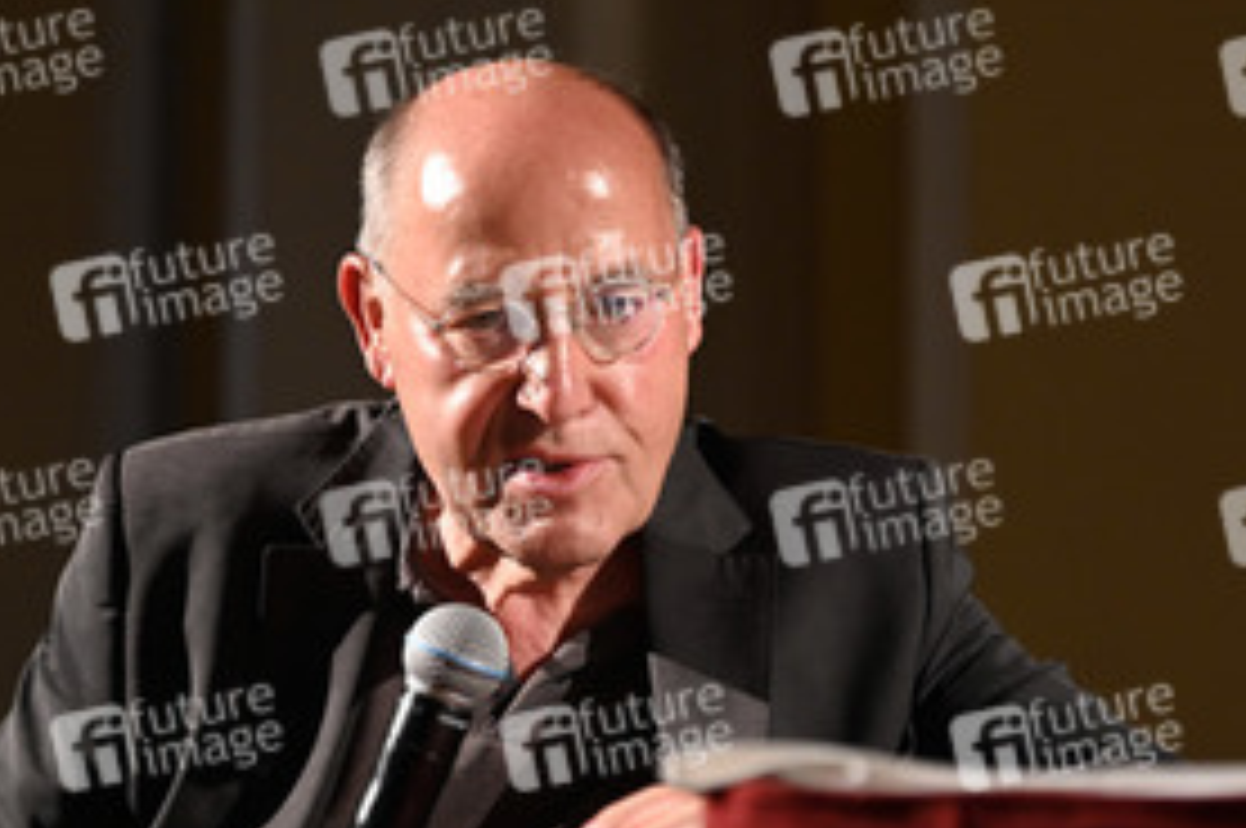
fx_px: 5739
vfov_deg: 8.2
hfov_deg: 12.4
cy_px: 626
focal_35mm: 166
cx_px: 497
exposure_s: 1/125
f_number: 2.8
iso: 2500
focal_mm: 102
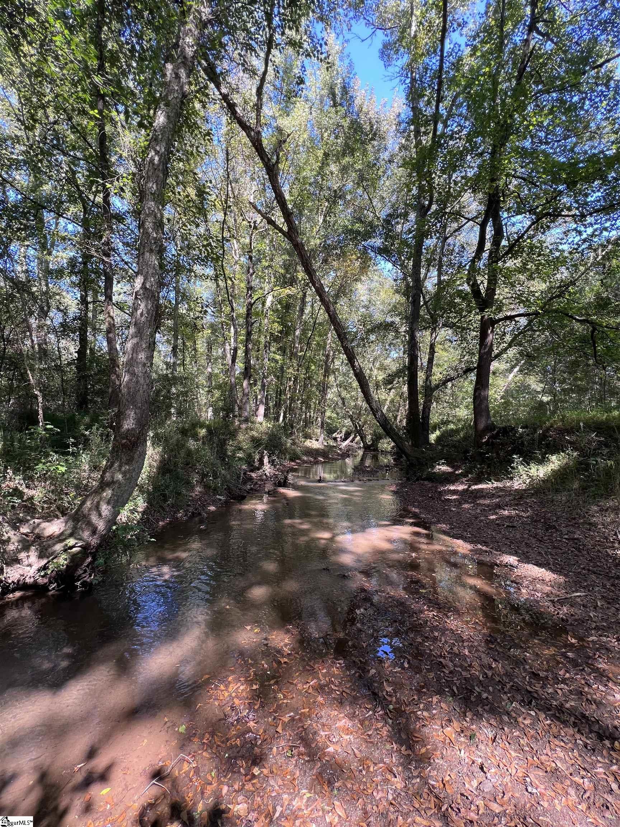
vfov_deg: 106.2
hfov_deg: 89.9
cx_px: 310
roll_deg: -0.6
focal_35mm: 13
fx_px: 310
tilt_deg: +3.7
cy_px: 414
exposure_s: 1/99
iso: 40
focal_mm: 1.57
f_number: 1.8
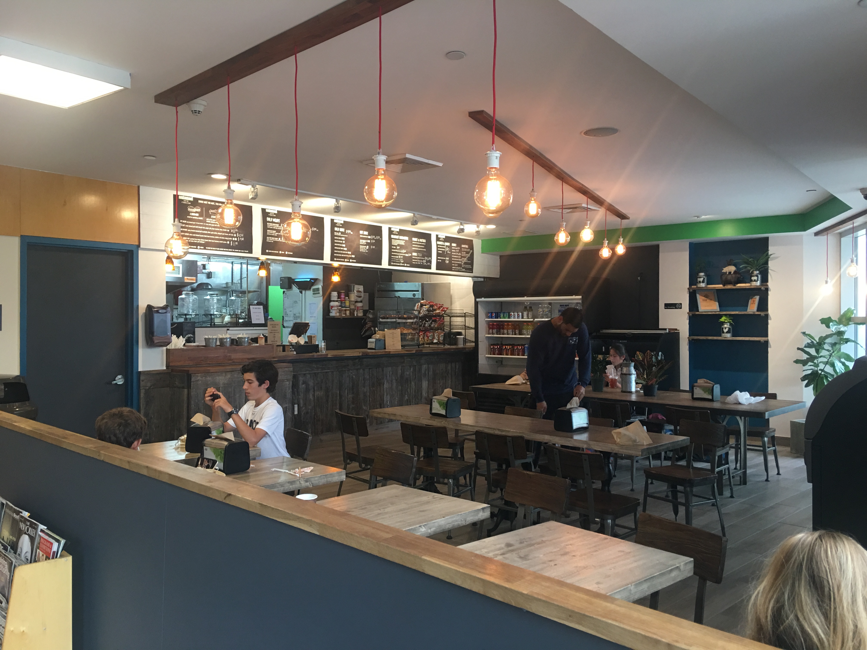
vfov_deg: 48.2
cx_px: 434
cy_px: 325
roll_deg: -0.4
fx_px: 726
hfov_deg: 61.7
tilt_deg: +0.1
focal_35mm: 29
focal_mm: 4.15
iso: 50
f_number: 2.2
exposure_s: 1/15
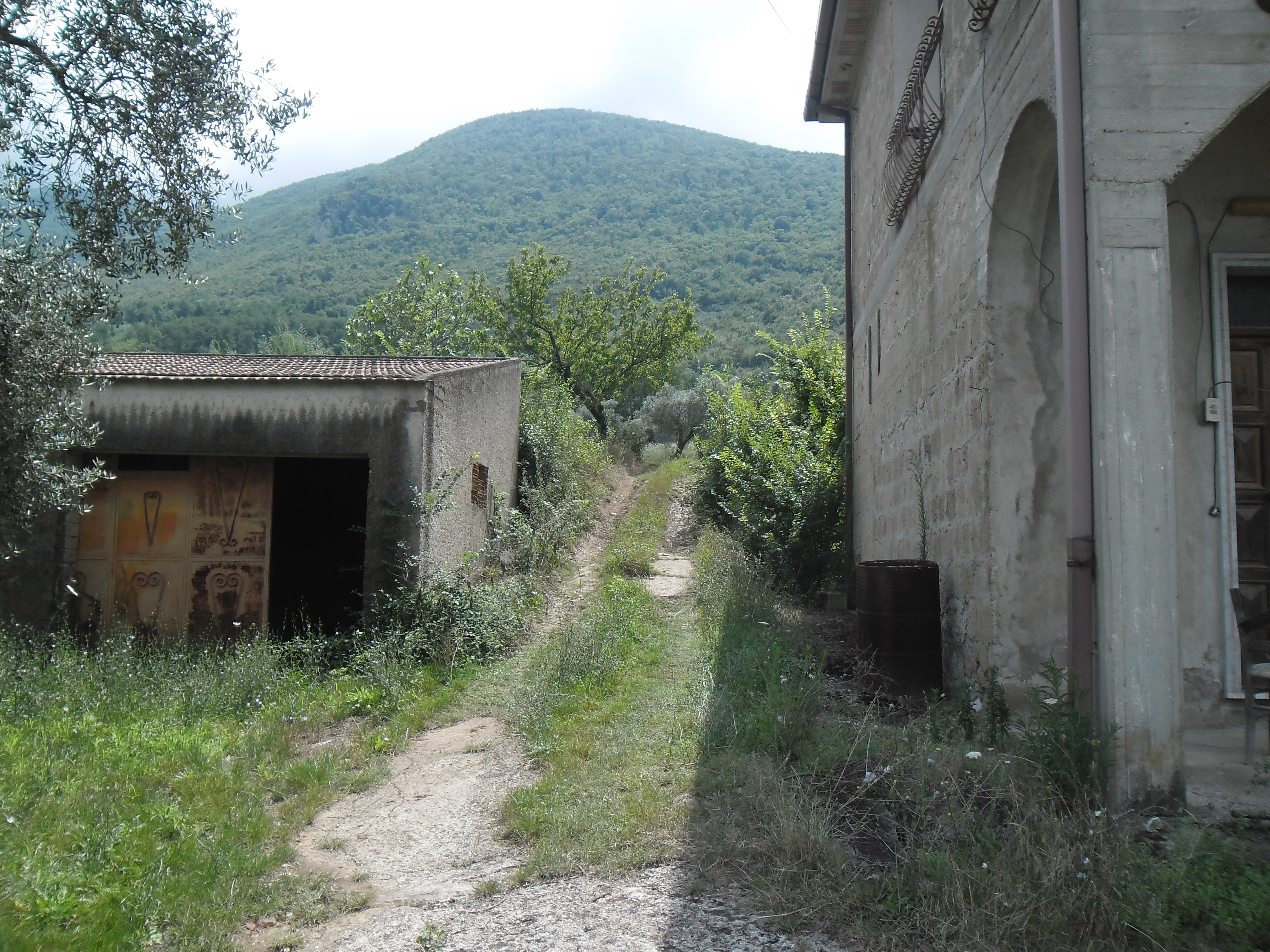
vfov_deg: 51.4
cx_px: 635
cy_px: 476
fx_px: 991
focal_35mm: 27
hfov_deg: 65.3
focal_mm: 4.9
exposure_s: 1/500
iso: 80
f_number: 3.5
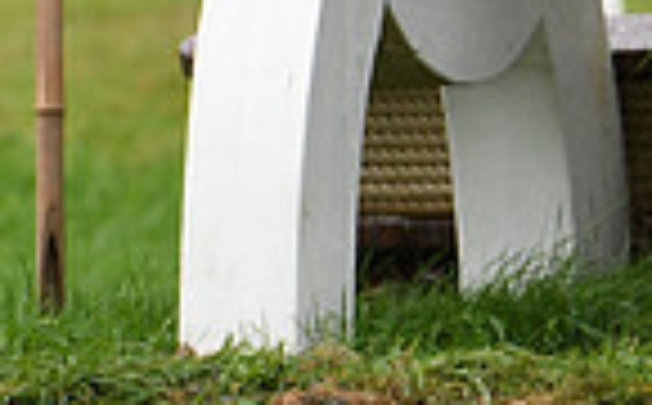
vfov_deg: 0.7
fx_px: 32614
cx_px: 785
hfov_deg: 1.1
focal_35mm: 1839
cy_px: -860
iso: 1400
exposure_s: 1/1000
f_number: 5.6
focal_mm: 300
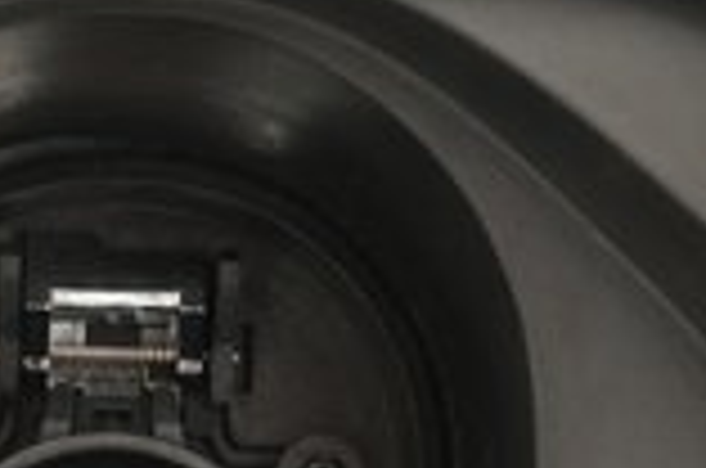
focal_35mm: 102
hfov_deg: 19.4
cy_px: 675
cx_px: -13
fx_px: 1996
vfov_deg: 12.8
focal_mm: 25
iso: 1250
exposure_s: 1/13
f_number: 4
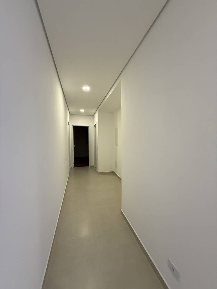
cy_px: 144
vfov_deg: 102.1
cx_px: 108
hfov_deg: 85.7
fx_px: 117
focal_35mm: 14
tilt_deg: +0.3
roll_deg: -0.8
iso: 320
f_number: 2.2
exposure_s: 1/120
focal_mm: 2.22
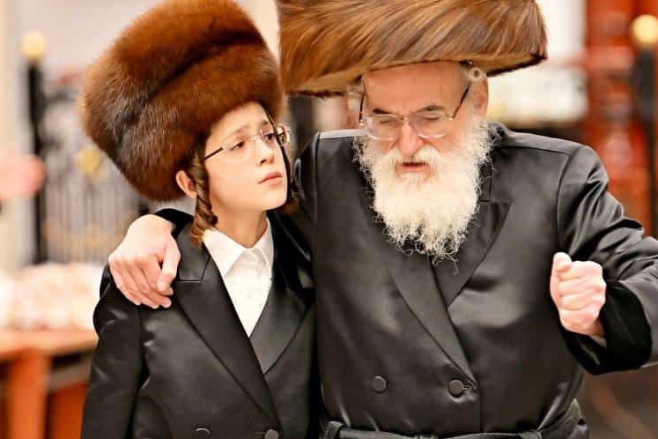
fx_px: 6561
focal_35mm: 359
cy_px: 168
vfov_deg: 3.8
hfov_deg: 5.7
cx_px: 332
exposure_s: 1/400
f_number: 2.8
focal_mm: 175
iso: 640
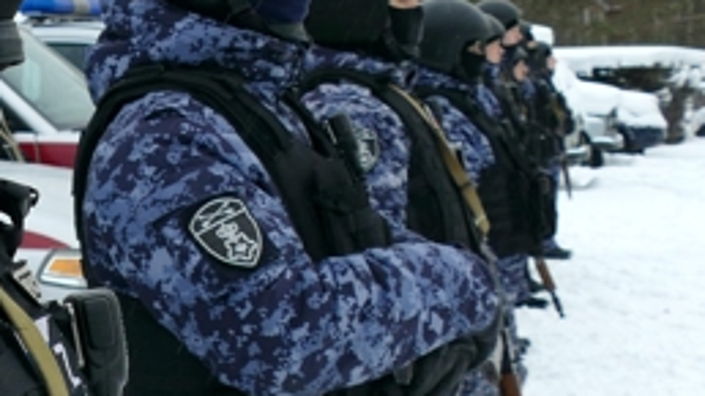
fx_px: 1420
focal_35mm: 76
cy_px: 205
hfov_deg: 24.6
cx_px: -186
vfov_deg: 15.9
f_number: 2.8
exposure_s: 1/80
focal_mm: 9.17
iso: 125
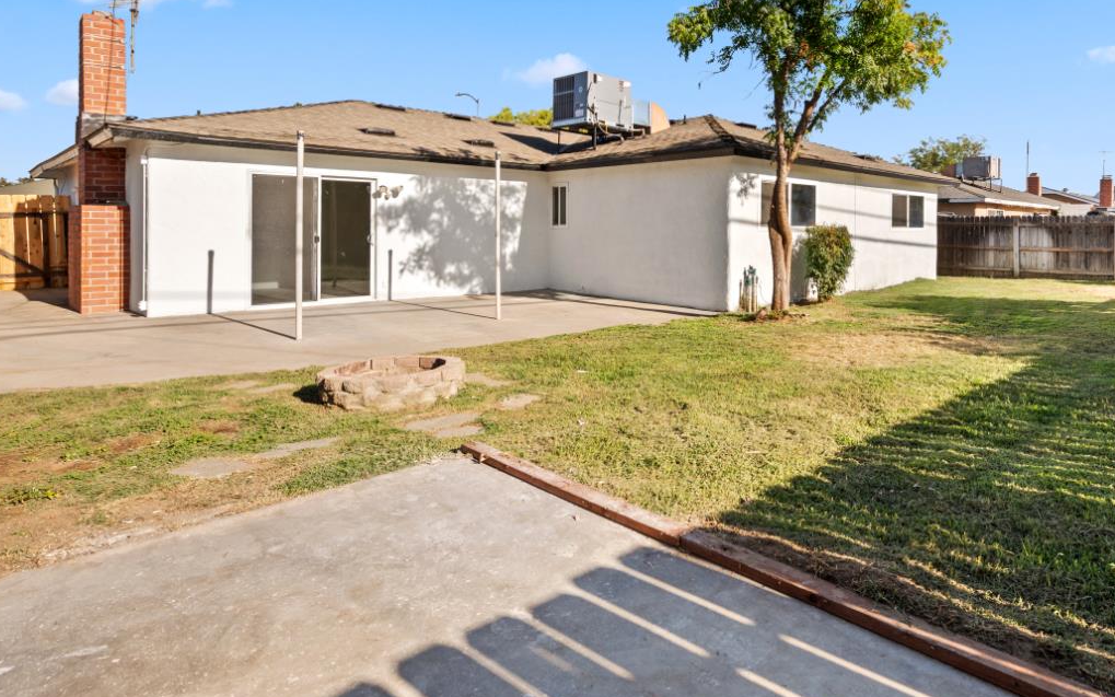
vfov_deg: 55.0
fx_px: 638
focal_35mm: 21
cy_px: 189
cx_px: 720
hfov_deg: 80.2
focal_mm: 14
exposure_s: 1/100
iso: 250
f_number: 9
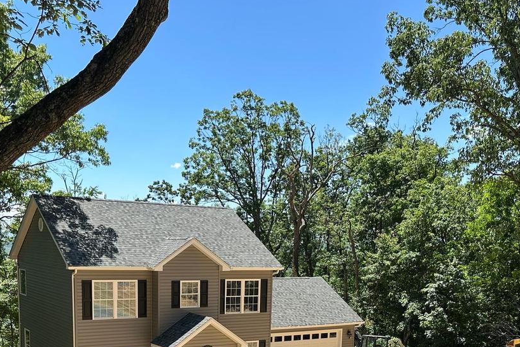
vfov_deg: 28.7
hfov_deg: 44.5
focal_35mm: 44
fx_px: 636
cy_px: 341
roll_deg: -2.1
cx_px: 256
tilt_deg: -11.6
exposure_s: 1/2252
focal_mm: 6.86
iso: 80
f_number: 1.78
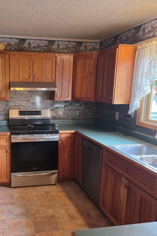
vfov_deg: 58.7
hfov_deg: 39.4
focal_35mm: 32
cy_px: 118
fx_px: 209
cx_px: 30
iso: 640
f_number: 1.7
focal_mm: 6.3
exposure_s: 1/120
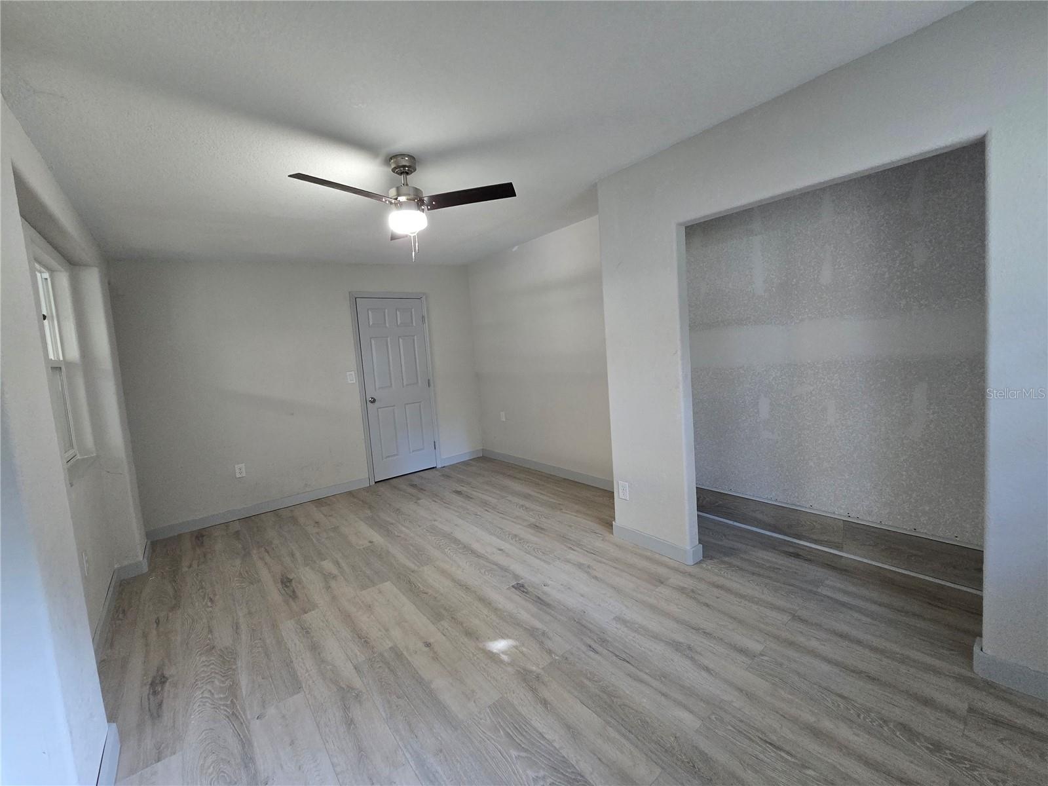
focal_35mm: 13
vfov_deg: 89.9
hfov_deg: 106.2
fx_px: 394
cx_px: 524
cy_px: 393
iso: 500
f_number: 2.2
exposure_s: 1/60
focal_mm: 2.2
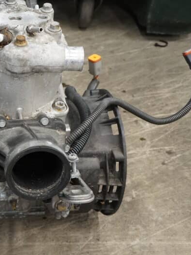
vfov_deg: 34.3
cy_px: 122
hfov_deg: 23.5
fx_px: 412
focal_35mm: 56
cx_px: -46
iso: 1250
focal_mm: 20
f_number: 4.5
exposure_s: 1/60
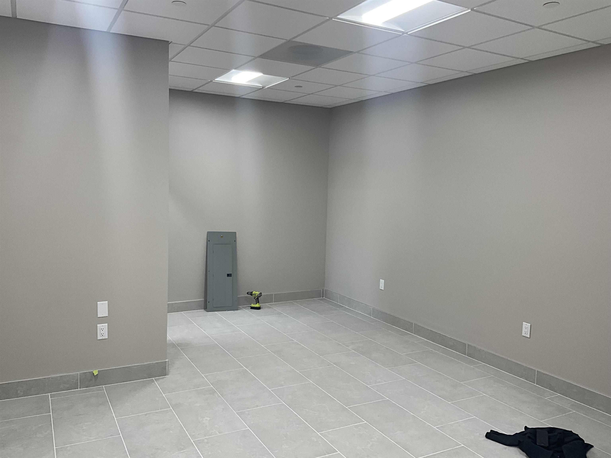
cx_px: 306
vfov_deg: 48.2
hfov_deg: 61.7
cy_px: 229
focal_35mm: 29
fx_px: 512
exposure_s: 1/122
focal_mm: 3
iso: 50
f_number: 1.8
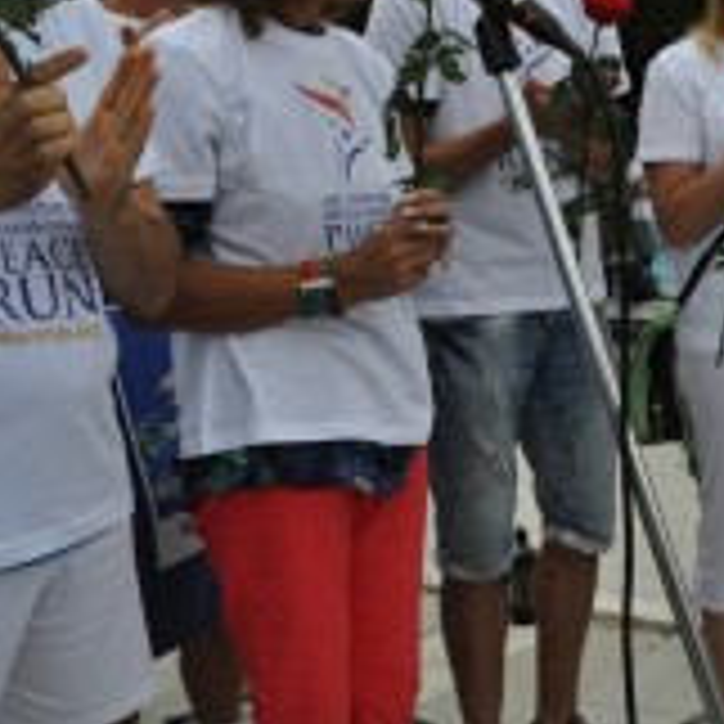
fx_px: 1349
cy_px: 173
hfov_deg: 27.2
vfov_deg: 29.5
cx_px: 823
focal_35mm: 57
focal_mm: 18
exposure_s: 1/500
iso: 800
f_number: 11
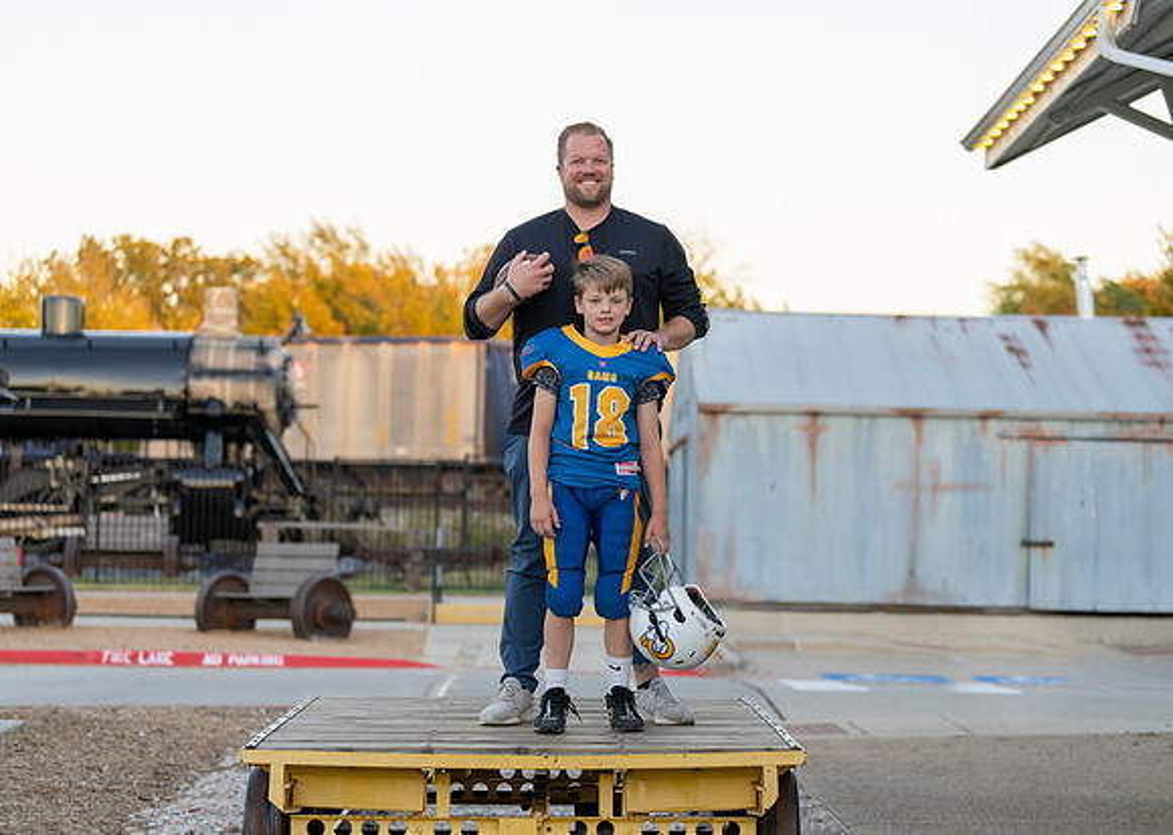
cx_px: 639
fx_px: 2584
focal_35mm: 78
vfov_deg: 18.4
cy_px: 419
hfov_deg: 25.6
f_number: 2.8
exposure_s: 1/320
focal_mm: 72
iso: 500
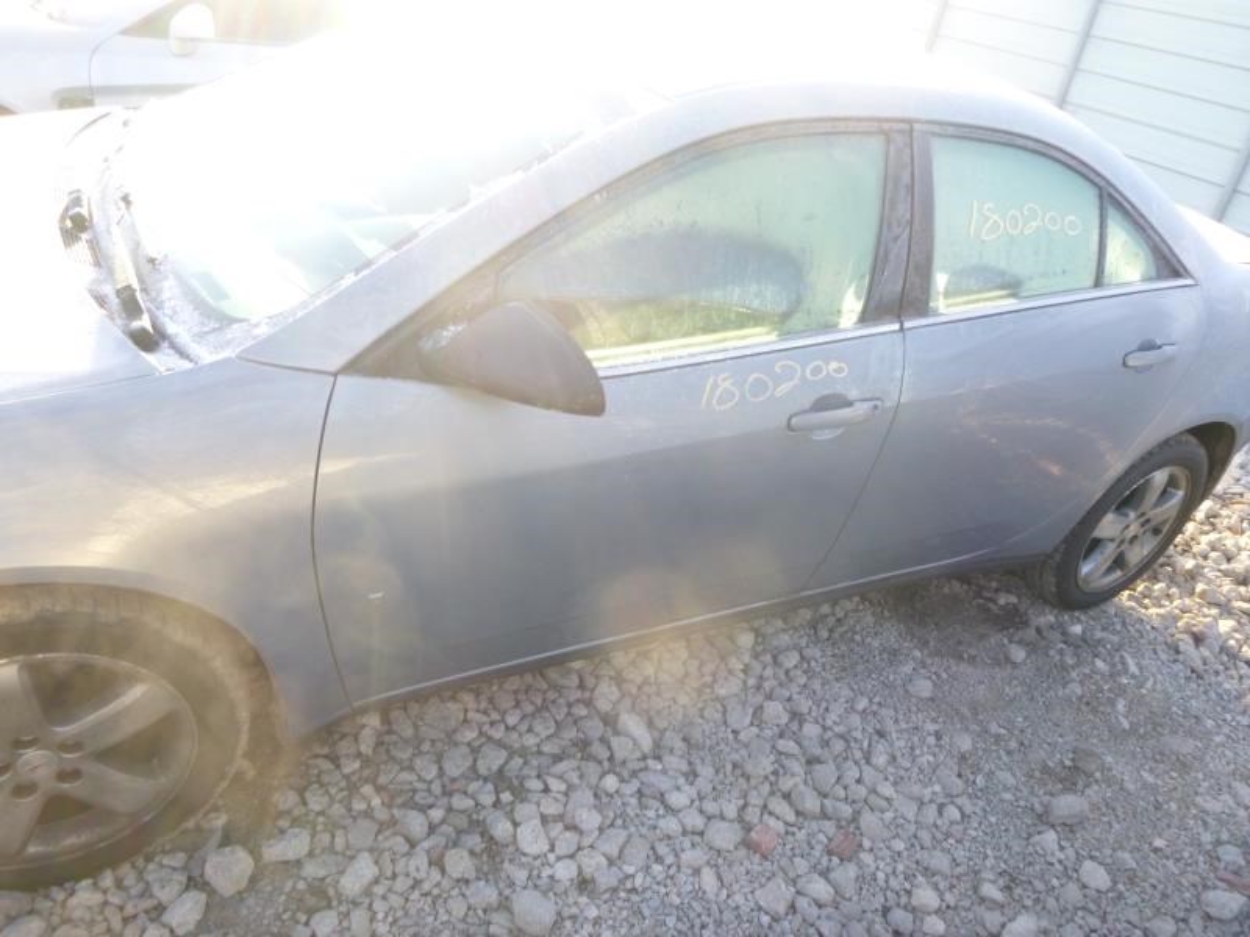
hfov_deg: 69.4
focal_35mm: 25
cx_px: 625
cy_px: 468
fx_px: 903
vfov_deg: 54.9
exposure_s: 1/60
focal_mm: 4.5
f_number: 3.9
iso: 160
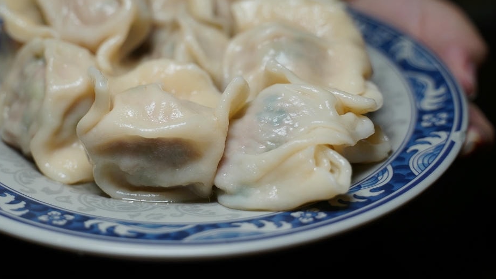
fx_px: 697
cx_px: 186
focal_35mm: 53
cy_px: 91
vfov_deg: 22.5
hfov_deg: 38.9
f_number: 4
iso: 125
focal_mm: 39
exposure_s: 1/60
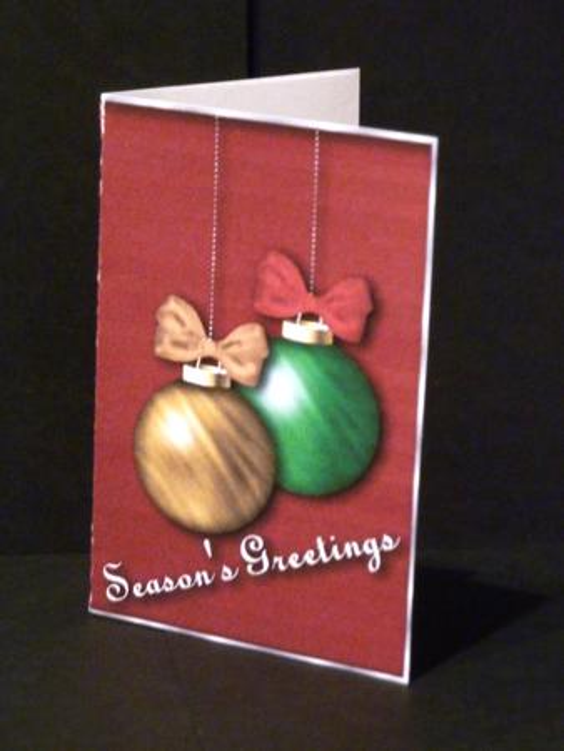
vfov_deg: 16.5
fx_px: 2583
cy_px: 376
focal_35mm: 119
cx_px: 282
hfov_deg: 12.5
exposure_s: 1/8
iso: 400
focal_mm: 19.5
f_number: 4.4
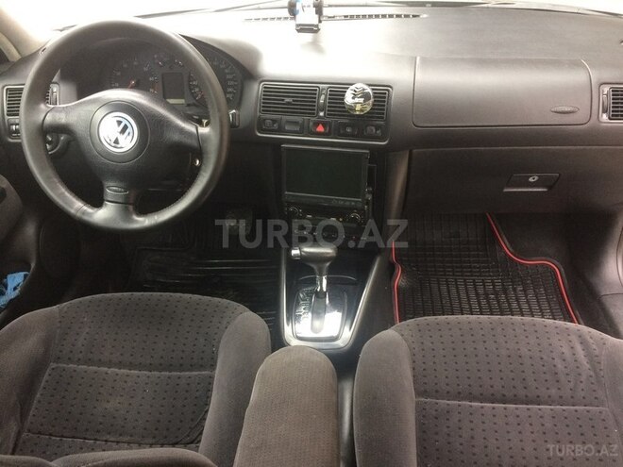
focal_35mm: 29
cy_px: 234
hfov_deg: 61.7
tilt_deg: -33.4
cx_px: 312
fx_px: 522
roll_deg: +7.2
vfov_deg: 48.2
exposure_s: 1/33
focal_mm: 4.15
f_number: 2.2
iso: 80
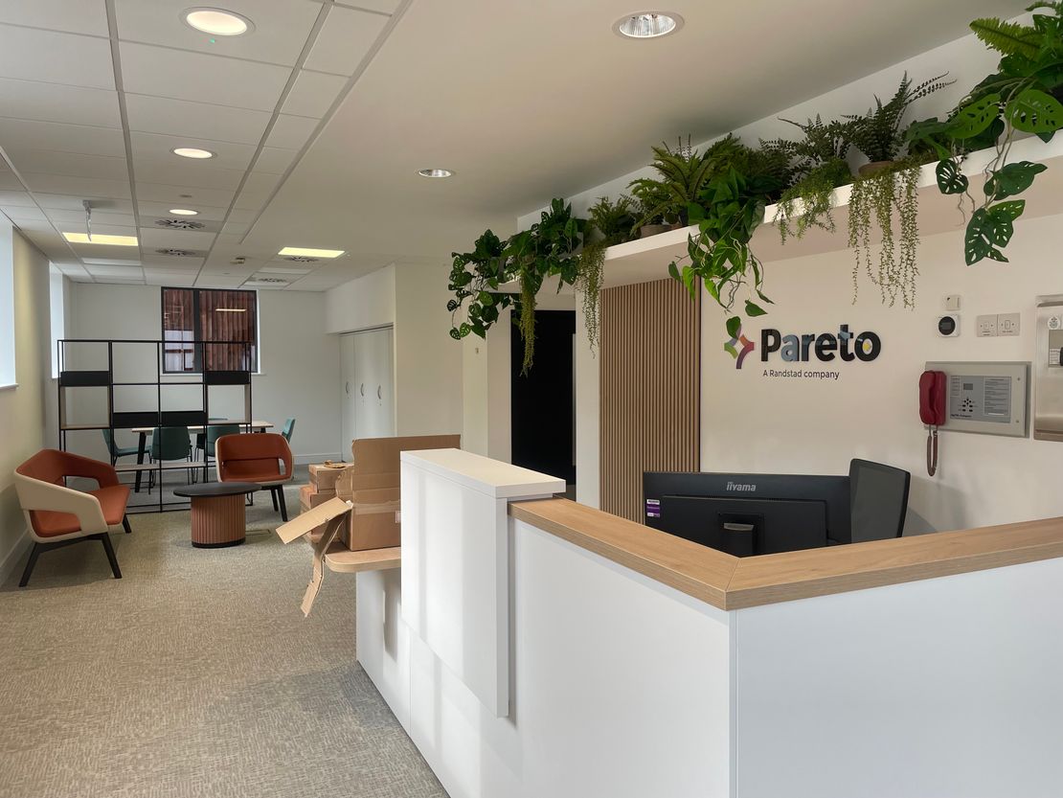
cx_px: 532
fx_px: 799
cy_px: 399
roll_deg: +0.3
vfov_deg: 53.1
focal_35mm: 26
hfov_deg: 67.3
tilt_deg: -3.2
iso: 32
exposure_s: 1/129
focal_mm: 4.2
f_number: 1.6
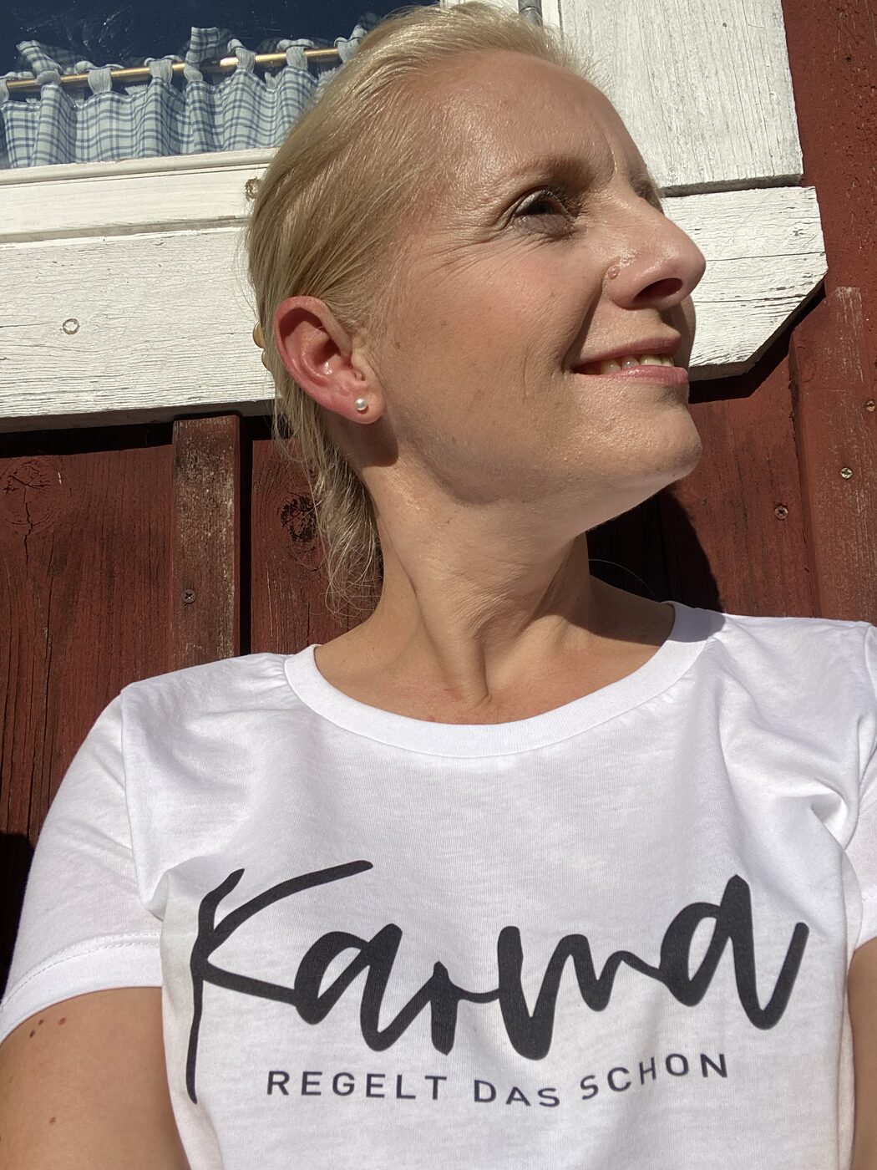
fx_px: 1013
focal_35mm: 30
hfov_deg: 46.8
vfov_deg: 60.0
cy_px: 585
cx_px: 438
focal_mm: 2.71
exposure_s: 1/2342
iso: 25
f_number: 2.2
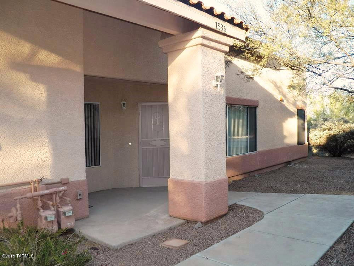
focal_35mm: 31
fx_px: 317
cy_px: 133
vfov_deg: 45.4
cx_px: 177
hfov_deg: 58.4
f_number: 3.6
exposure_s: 1/200
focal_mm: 5.5
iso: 125
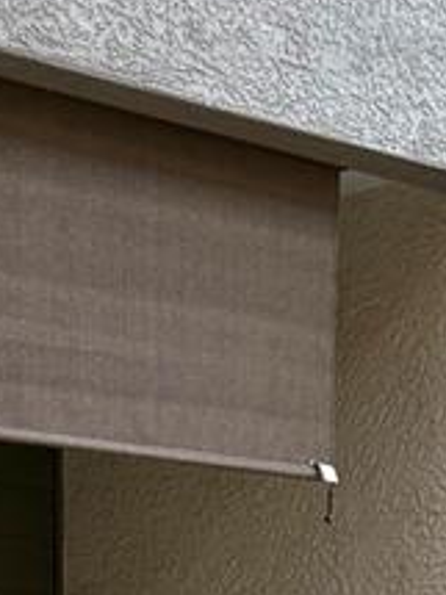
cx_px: 119
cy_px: 1220
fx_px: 2304
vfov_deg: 12.7
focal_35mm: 134
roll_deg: -0.1
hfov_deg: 11.0
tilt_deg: -12.7
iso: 64
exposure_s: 1/121
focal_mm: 6.76
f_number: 1.78
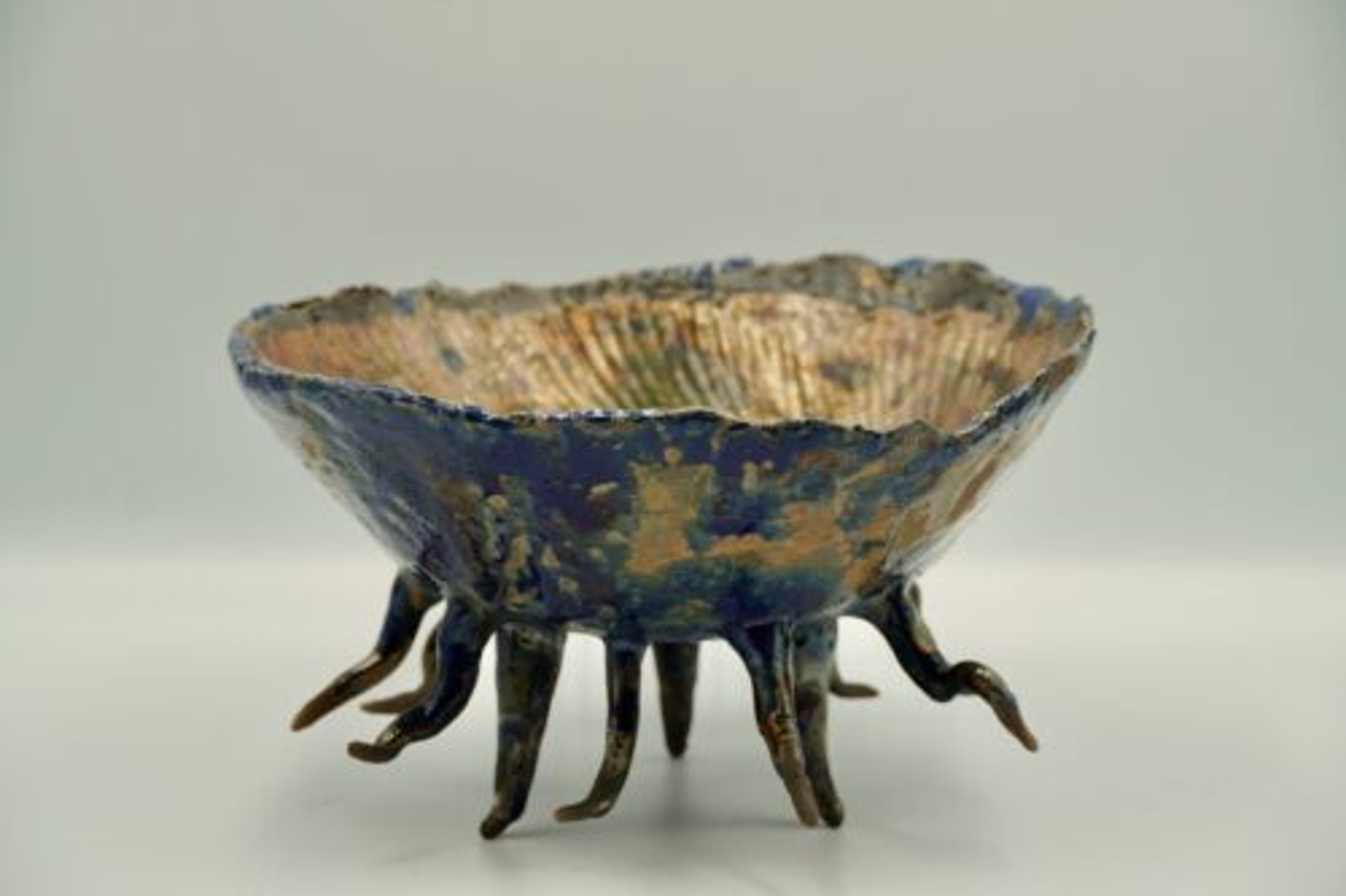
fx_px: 3532
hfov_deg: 21.6
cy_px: 448
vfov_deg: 14.5
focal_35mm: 94
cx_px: 673
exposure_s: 1/40
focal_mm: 63
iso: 100
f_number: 5.6
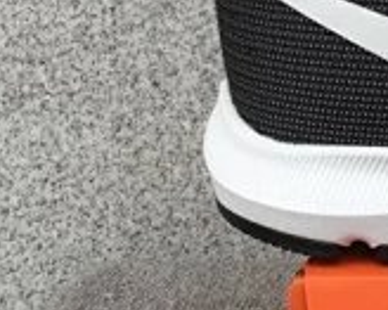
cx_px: 726
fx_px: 1354
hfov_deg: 14.2
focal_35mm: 118
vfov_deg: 13.1
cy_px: 161
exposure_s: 1/119
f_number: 2.4
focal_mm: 3.3
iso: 25
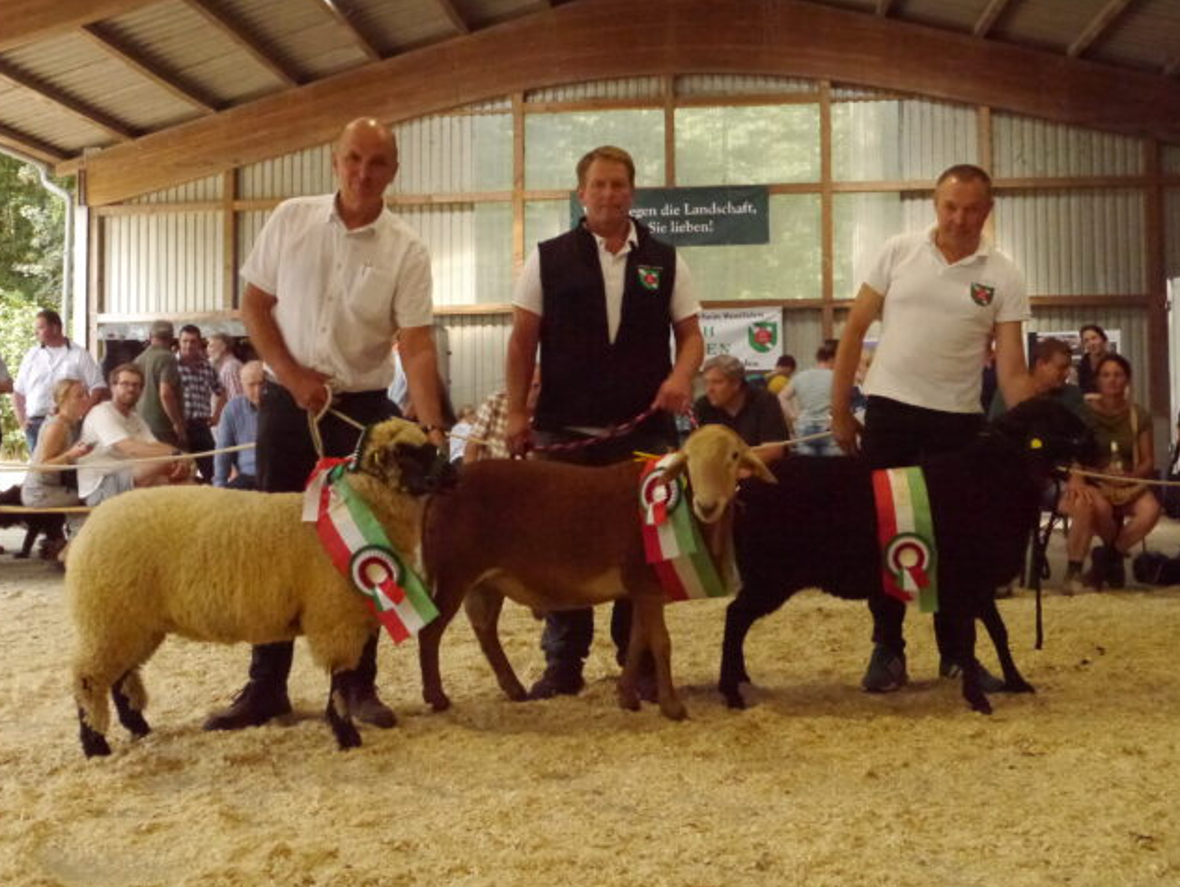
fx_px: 1160
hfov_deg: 53.9
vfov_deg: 41.8
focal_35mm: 34
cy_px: 387
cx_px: 571
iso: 6400
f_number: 9
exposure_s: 1/640
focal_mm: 14
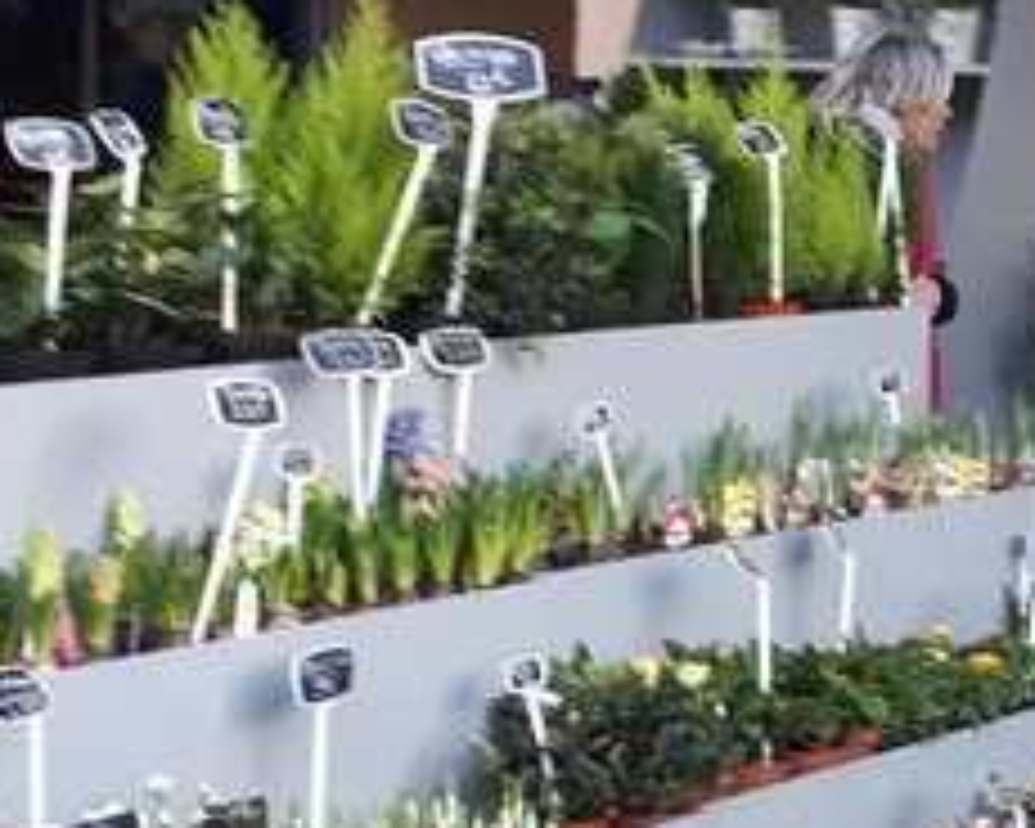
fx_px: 3370
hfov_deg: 14.8
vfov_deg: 14.0
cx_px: 1962
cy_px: 207
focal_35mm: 110
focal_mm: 3.6
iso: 50
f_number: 1.9
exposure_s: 1/33
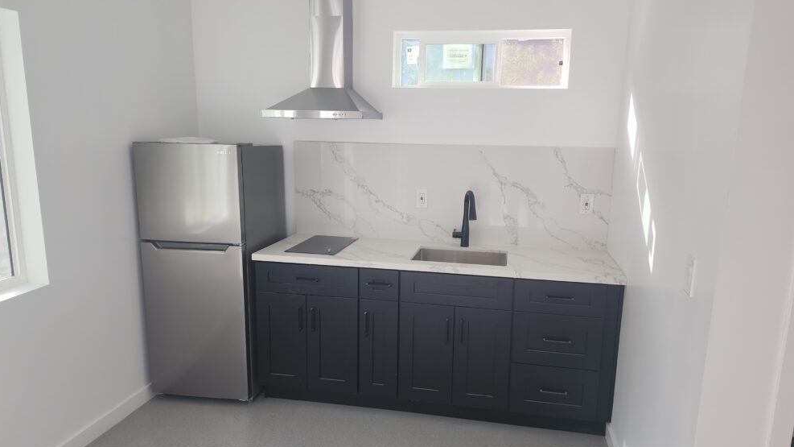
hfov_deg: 71.9
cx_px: 395
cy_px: 238
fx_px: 547
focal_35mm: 26
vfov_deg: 44.4
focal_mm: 6.4
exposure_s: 1/180
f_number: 1.8
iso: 40
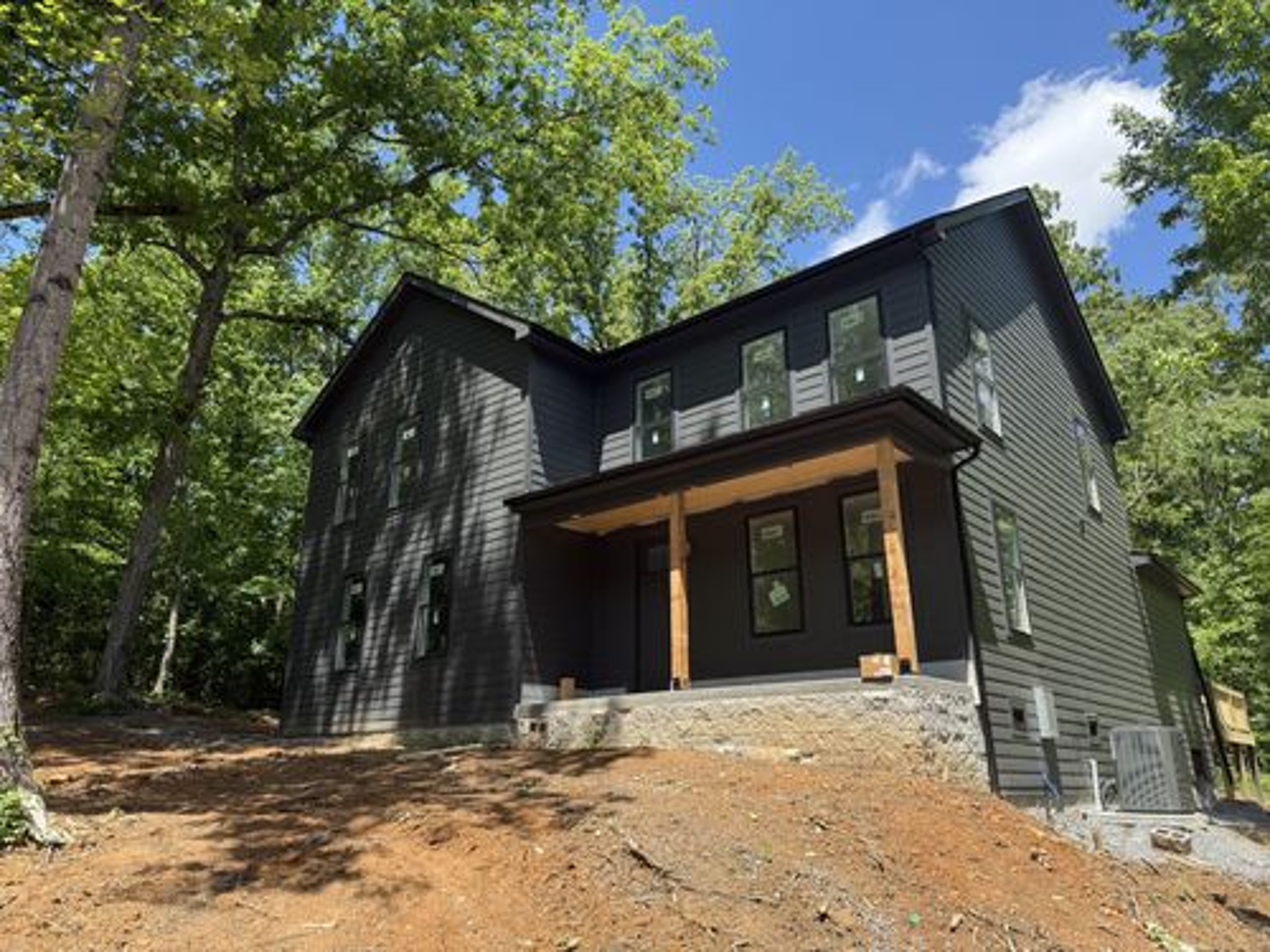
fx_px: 881
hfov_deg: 71.6
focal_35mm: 24
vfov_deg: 56.8
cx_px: 635
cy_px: 476
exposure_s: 1/2053
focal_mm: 6.76
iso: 100
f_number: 1.78
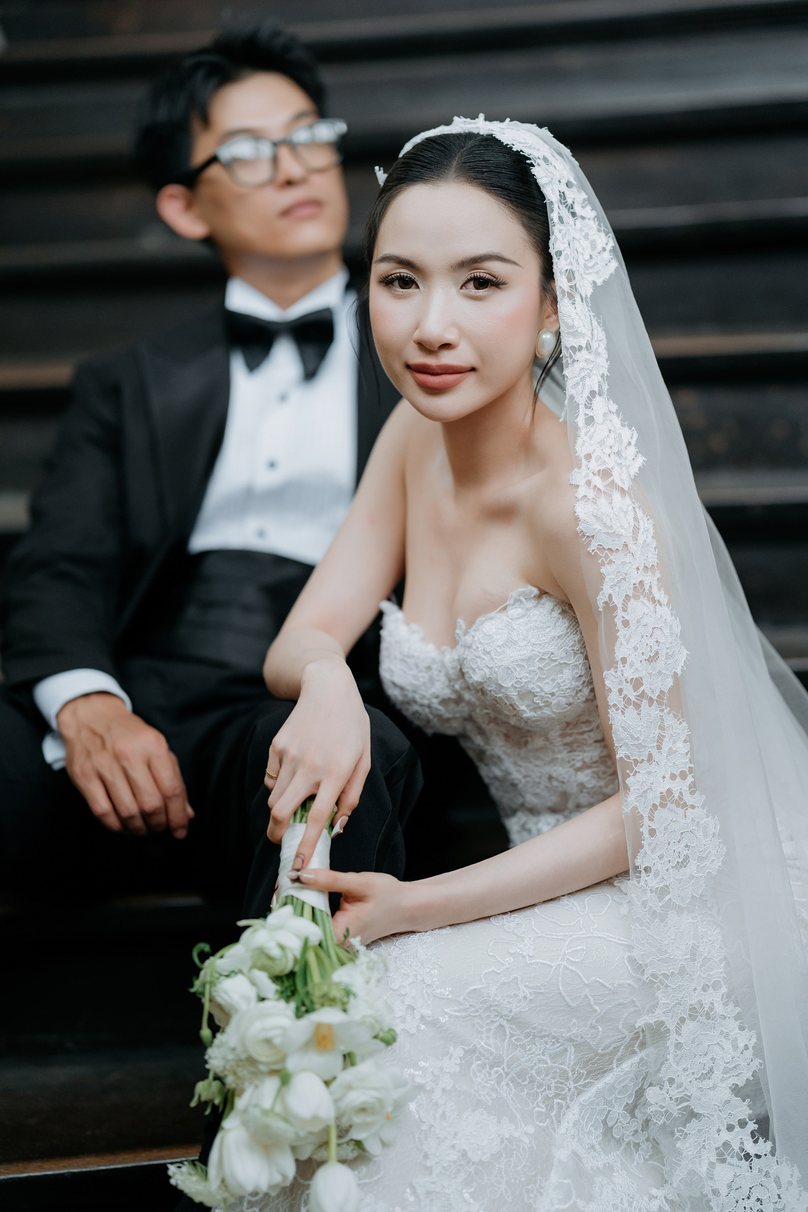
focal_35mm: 85
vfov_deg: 23.9
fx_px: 2861
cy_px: 606
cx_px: 404
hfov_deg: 16.1
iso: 1000
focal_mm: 85
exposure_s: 1/320
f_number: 1.4
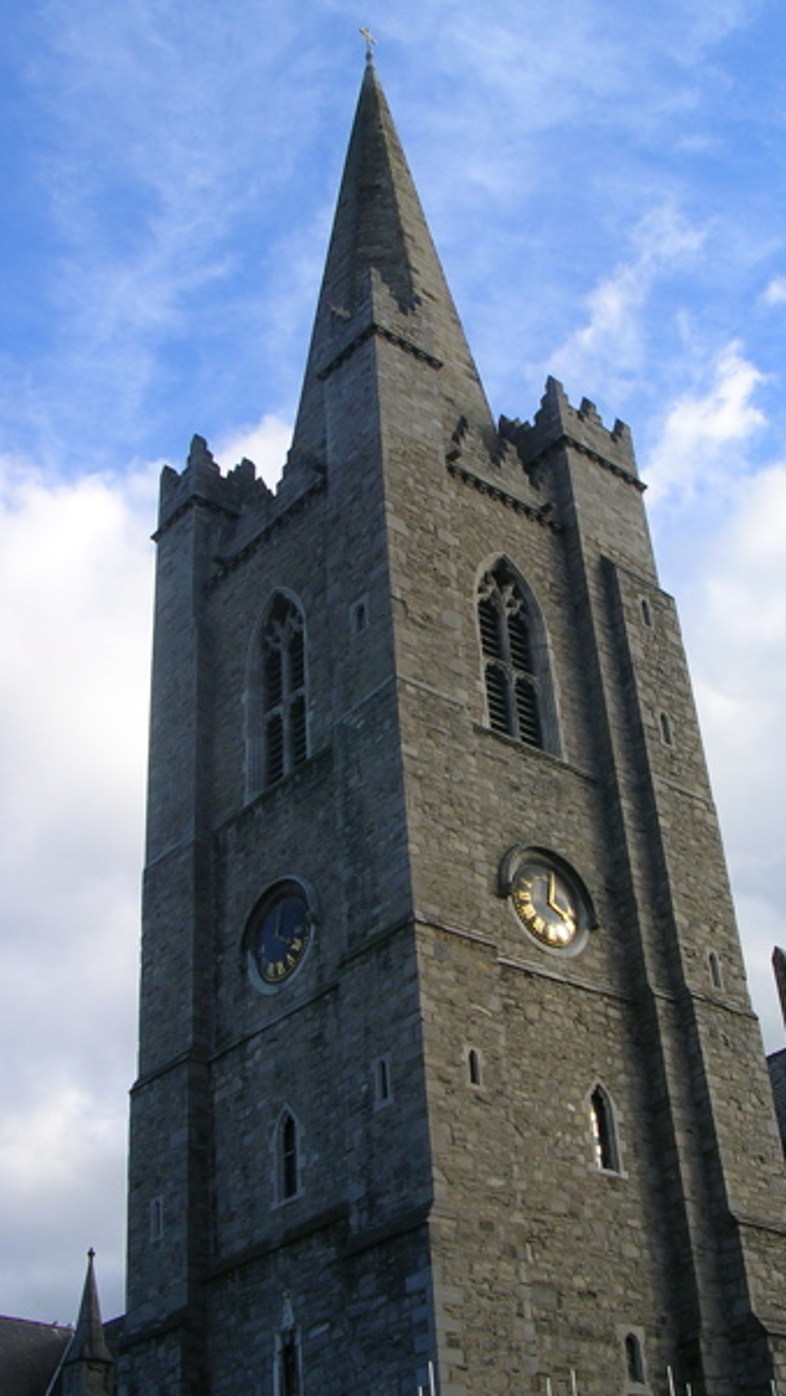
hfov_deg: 27.0
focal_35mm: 44
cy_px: 733
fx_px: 1629
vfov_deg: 46.4
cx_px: 498
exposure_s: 1/141
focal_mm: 5.8
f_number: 5.6
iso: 50
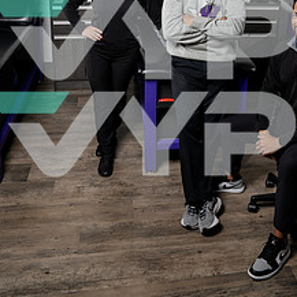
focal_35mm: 44
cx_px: 192
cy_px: 38
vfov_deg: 36.3
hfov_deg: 38.0
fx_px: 427
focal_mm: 25
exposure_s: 1/250
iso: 200
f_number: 8
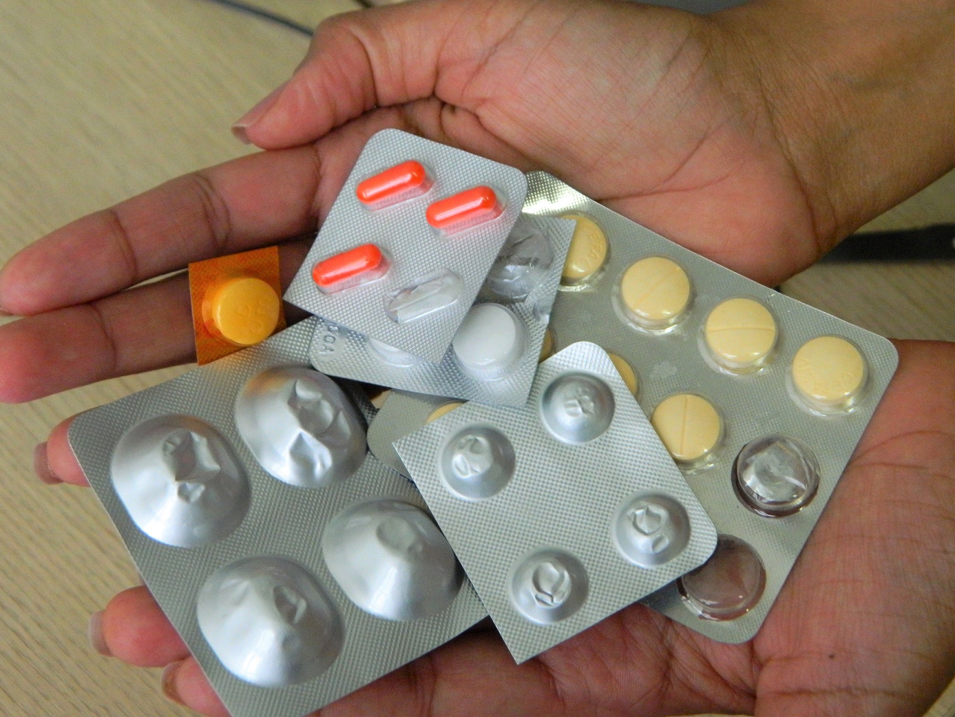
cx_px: 478
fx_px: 1931
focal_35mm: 70
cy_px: 358
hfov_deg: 27.8
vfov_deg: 21.0
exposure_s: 1/80
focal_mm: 12.6
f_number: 4
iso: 400
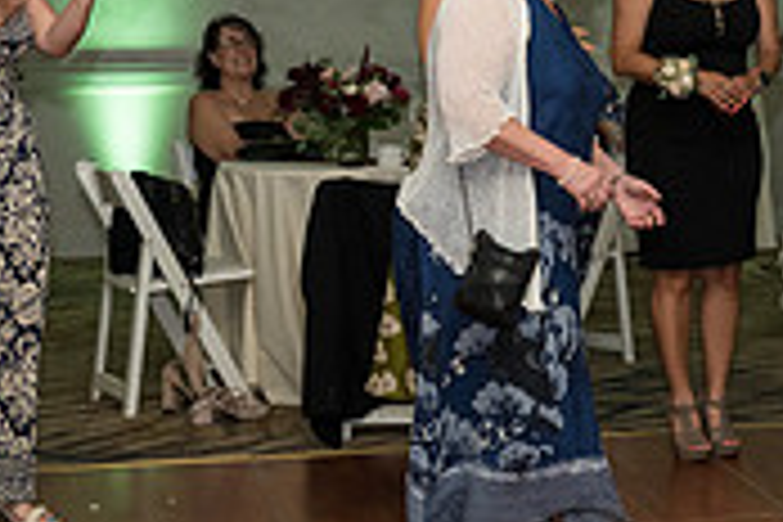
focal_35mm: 117
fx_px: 2545
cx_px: 950
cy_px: 178
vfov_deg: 11.7
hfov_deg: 16.7
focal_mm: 35
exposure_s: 1/320
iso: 1600
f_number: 4
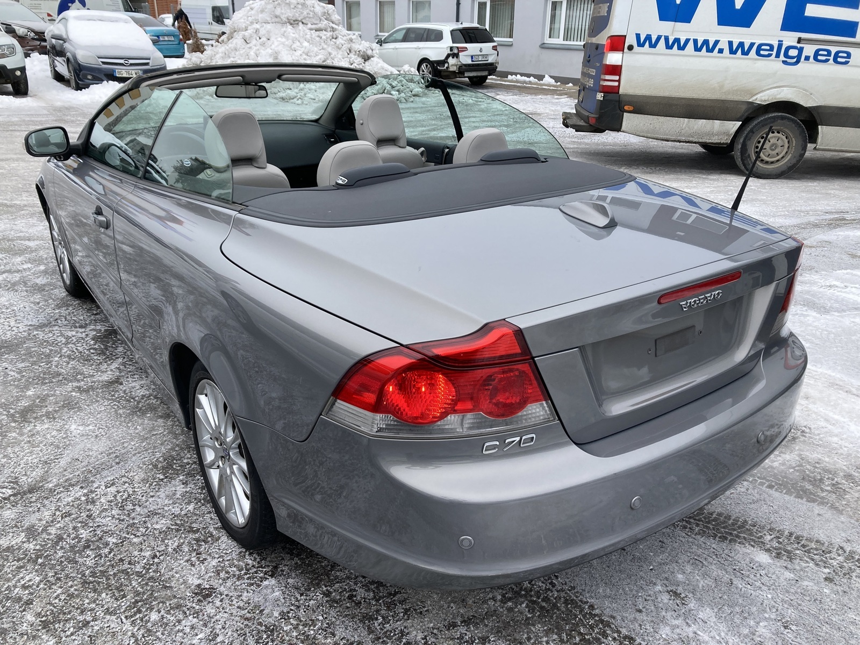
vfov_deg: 49.7
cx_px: 430
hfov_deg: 63.4
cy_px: 322
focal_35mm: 28
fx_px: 696
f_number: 1.8
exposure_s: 1/121
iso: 40
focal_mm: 3.99
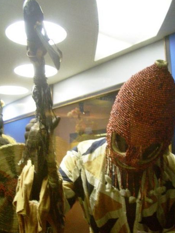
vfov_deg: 44.7
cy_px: 128
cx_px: 91
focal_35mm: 42
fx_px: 283
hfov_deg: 34.3
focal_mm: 5.8
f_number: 2.6
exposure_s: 1/8
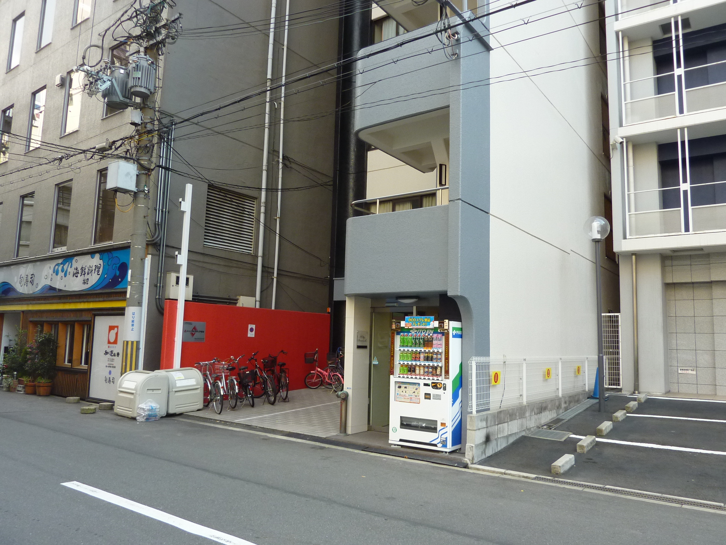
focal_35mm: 25
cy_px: 272
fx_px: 524
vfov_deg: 54.9
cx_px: 363
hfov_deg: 69.4
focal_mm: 4.1
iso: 160
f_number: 3.3
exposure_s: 1/160
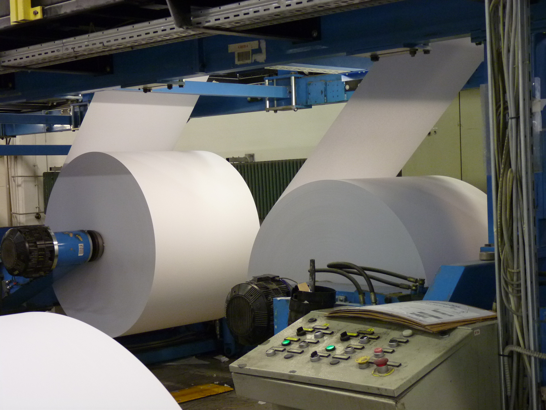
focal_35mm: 63
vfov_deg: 23.3
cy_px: 205
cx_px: 273
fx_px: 994
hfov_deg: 30.7
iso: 320
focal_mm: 11.1
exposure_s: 1/30
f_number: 3.4
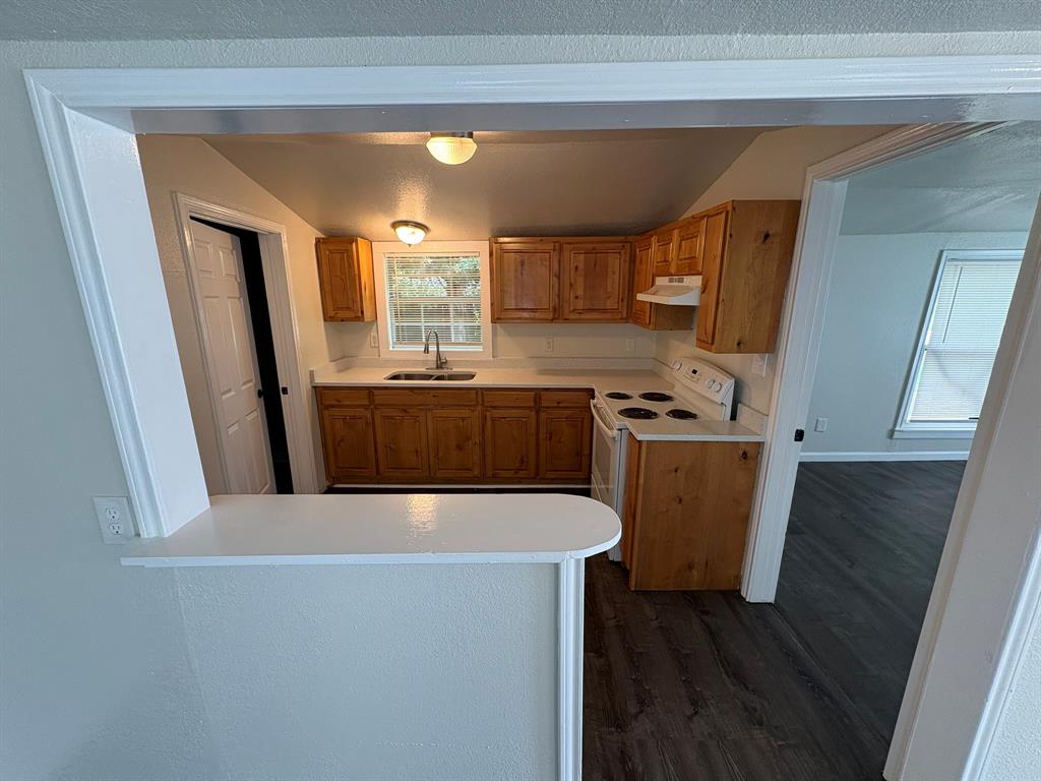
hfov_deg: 102.1
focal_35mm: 14
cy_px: 390
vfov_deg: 85.7
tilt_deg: -13.8
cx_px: 520
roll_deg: +0.0
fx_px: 421
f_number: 2.2
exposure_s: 1/60
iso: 160
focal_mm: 2.22
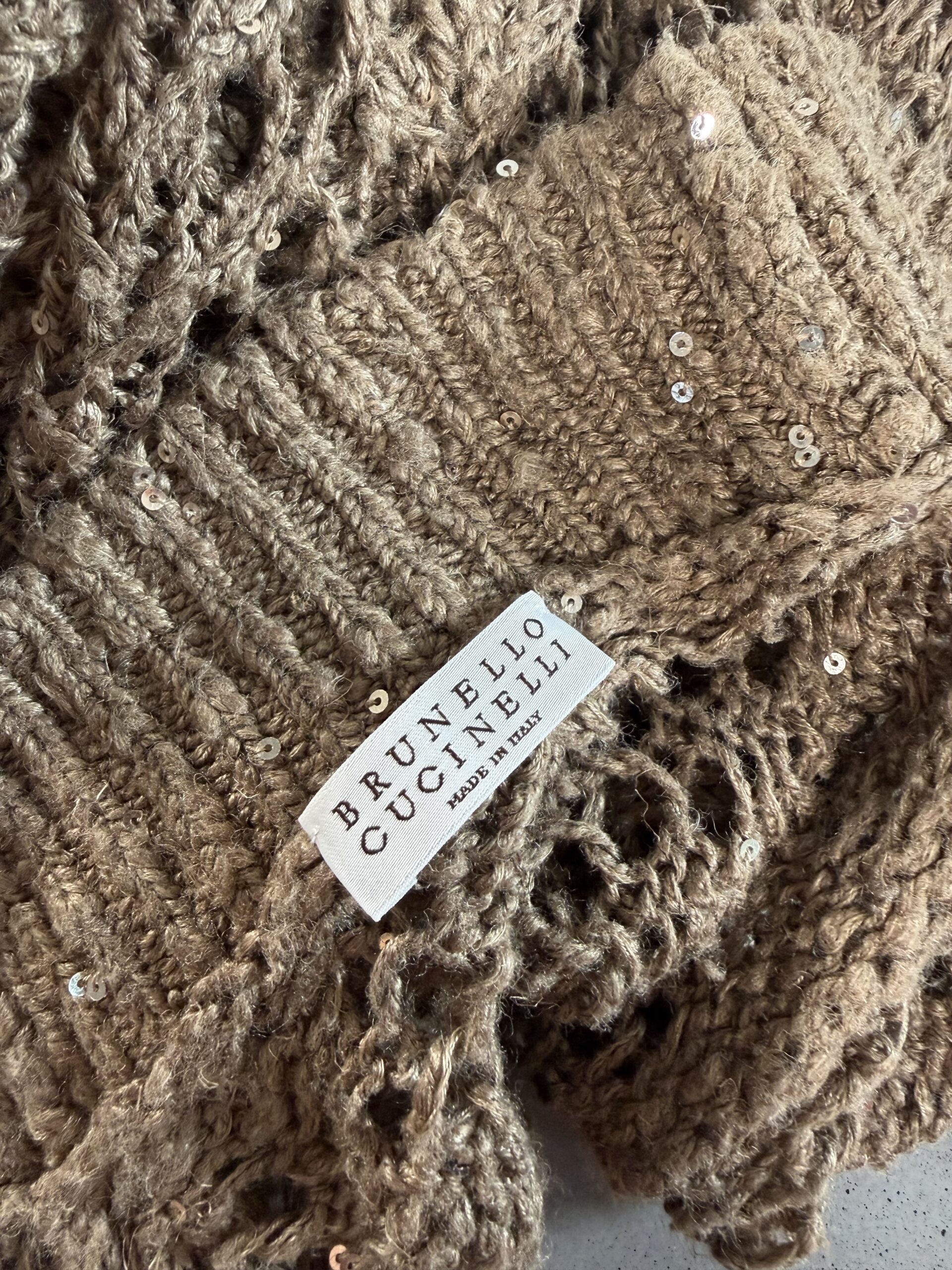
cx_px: 476
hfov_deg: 56.8
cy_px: 635
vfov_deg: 71.6
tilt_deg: -73.8
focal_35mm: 24
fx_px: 880
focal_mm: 2.22
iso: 250
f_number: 2.2
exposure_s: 1/121
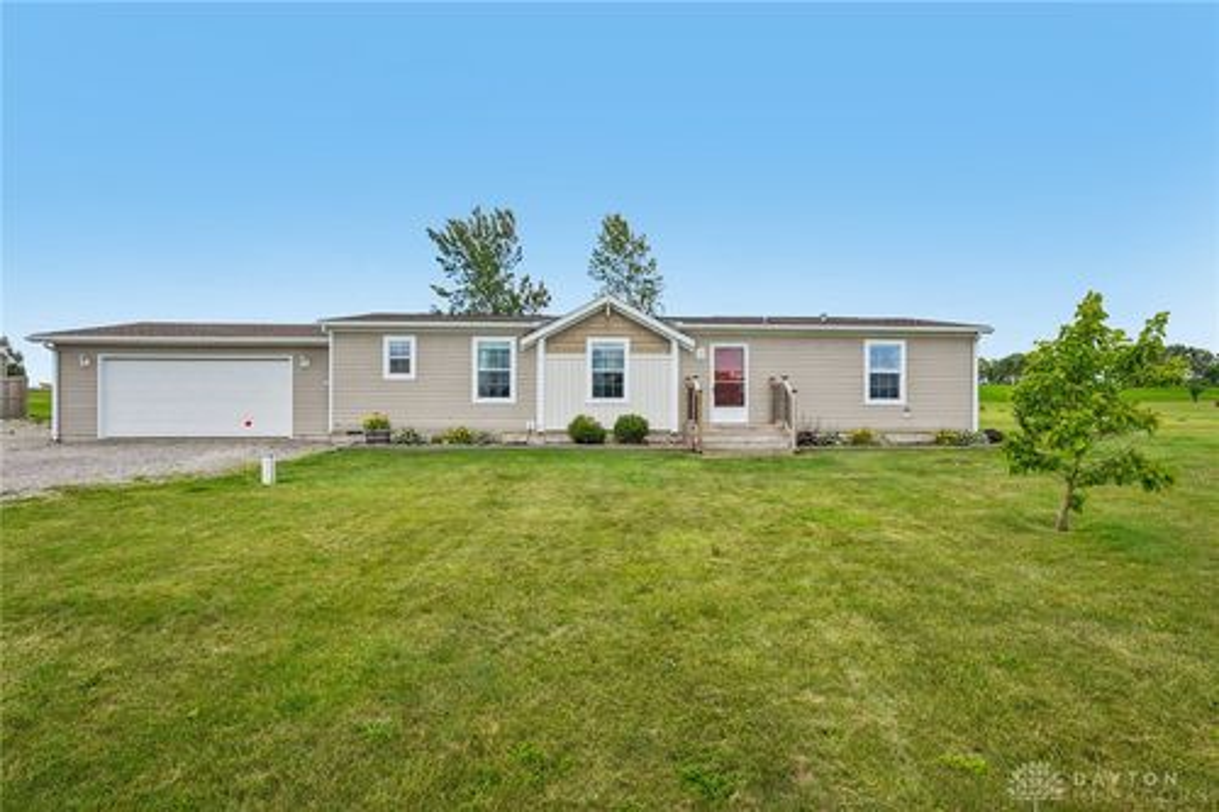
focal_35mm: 18
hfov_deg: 88.5
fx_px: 626
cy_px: 406
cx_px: 610
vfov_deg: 65.9
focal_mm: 18.5
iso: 100
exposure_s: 1/400
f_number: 8
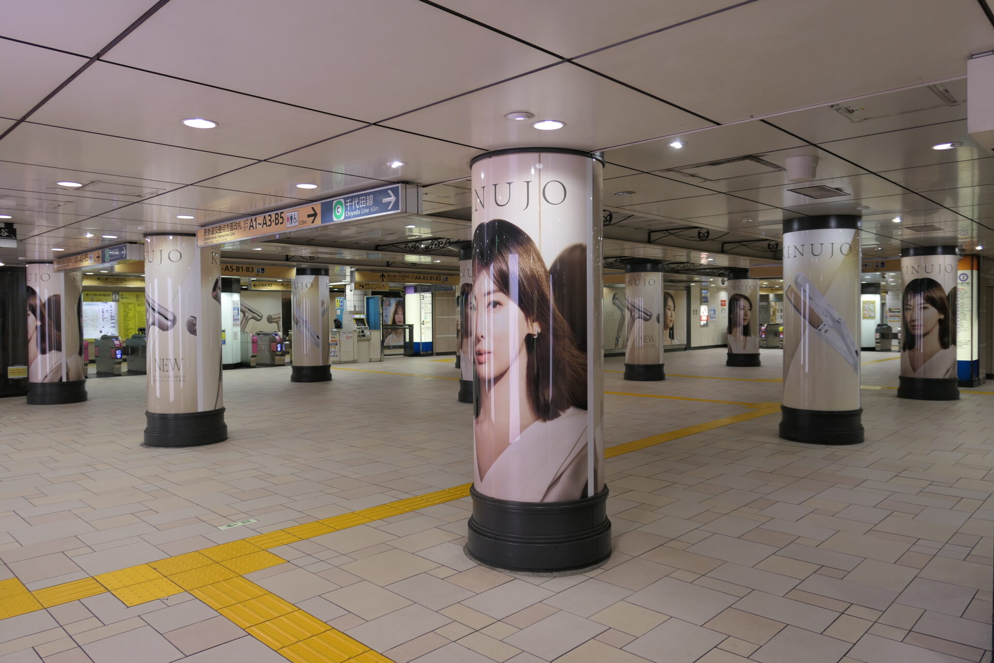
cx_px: 497
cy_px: 332
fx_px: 663
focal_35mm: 24
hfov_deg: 73.7
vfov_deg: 53.1
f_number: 1.8
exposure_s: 1/125
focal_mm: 8.8
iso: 125
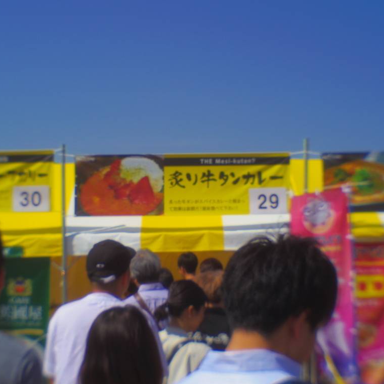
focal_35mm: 76
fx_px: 954
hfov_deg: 22.8
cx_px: 178
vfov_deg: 22.8
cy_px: 193
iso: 100
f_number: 9
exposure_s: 1/320
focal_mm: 11.5
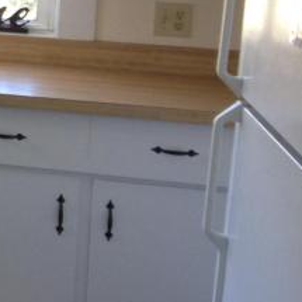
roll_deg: -1.8
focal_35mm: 139
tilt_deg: -5.4
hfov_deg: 10.9
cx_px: -396
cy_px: -37
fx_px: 1372
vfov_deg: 12.3
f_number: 2.4
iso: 50
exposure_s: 1/24
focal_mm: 4.12
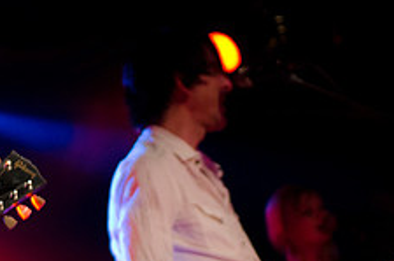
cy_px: 133
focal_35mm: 116
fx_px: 1267
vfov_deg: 11.8
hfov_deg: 17.2
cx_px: -28
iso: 1600
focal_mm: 30
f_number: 1.8
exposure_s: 1/160
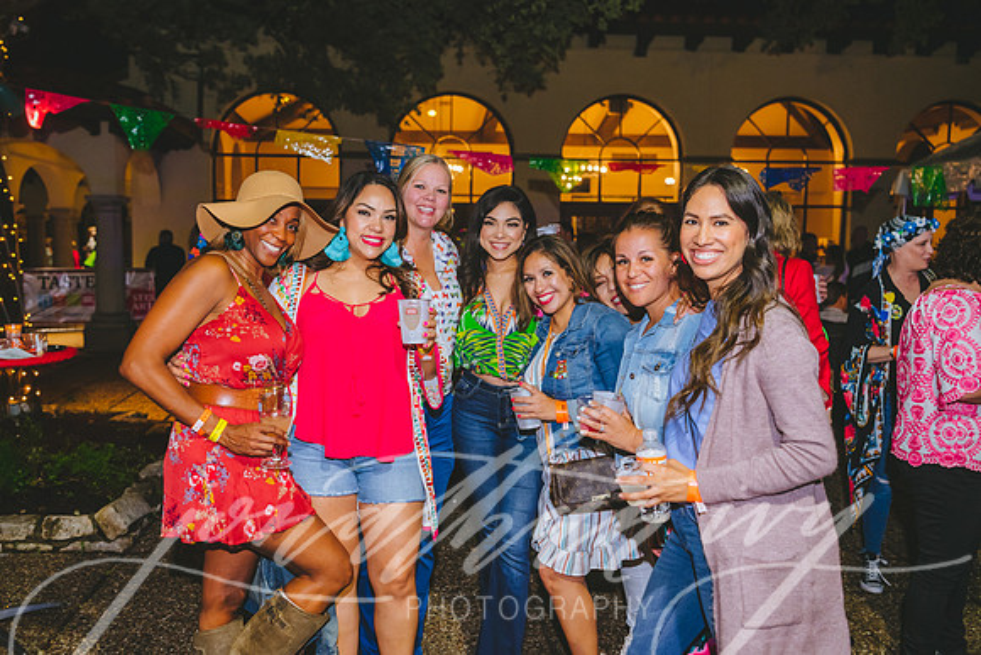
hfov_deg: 54.3
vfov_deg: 37.9
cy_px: 328
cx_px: 445
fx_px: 954
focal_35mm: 35
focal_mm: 32
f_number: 3.5
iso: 800
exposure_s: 1/125
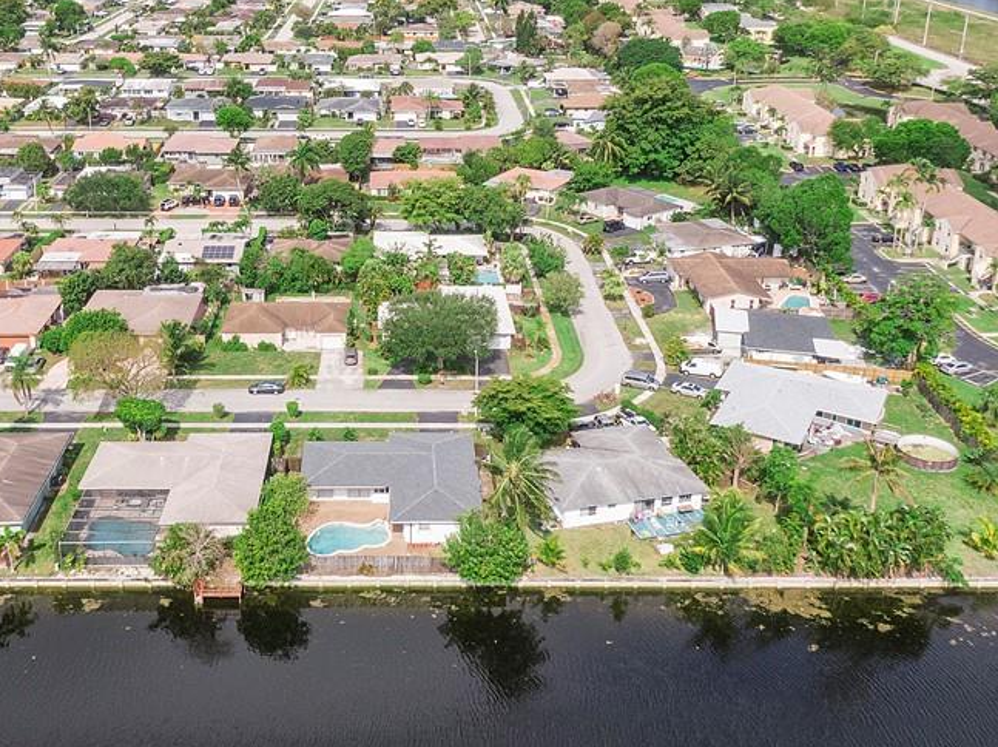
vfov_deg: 37.4
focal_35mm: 38
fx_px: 1095
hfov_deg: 48.6
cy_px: 282
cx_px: 383
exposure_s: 1/1250
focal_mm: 4.39
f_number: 2.8
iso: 100
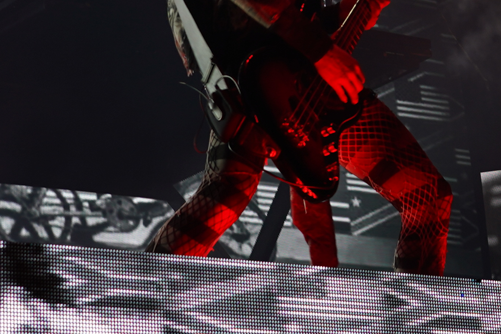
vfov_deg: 8.7
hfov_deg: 13.2
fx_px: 2129
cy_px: -224
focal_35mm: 153
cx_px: 551
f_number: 4.5
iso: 100
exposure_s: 1/60
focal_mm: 35
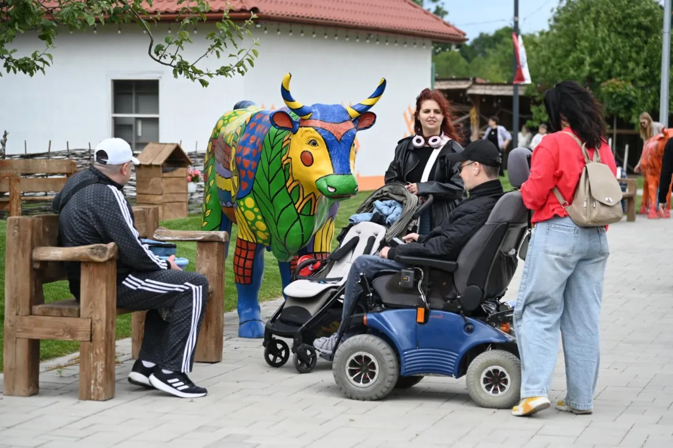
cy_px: 224
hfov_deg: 20.8
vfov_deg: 13.9
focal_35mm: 98
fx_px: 1831
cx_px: 336
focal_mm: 98
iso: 200
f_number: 4.5
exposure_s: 1/500
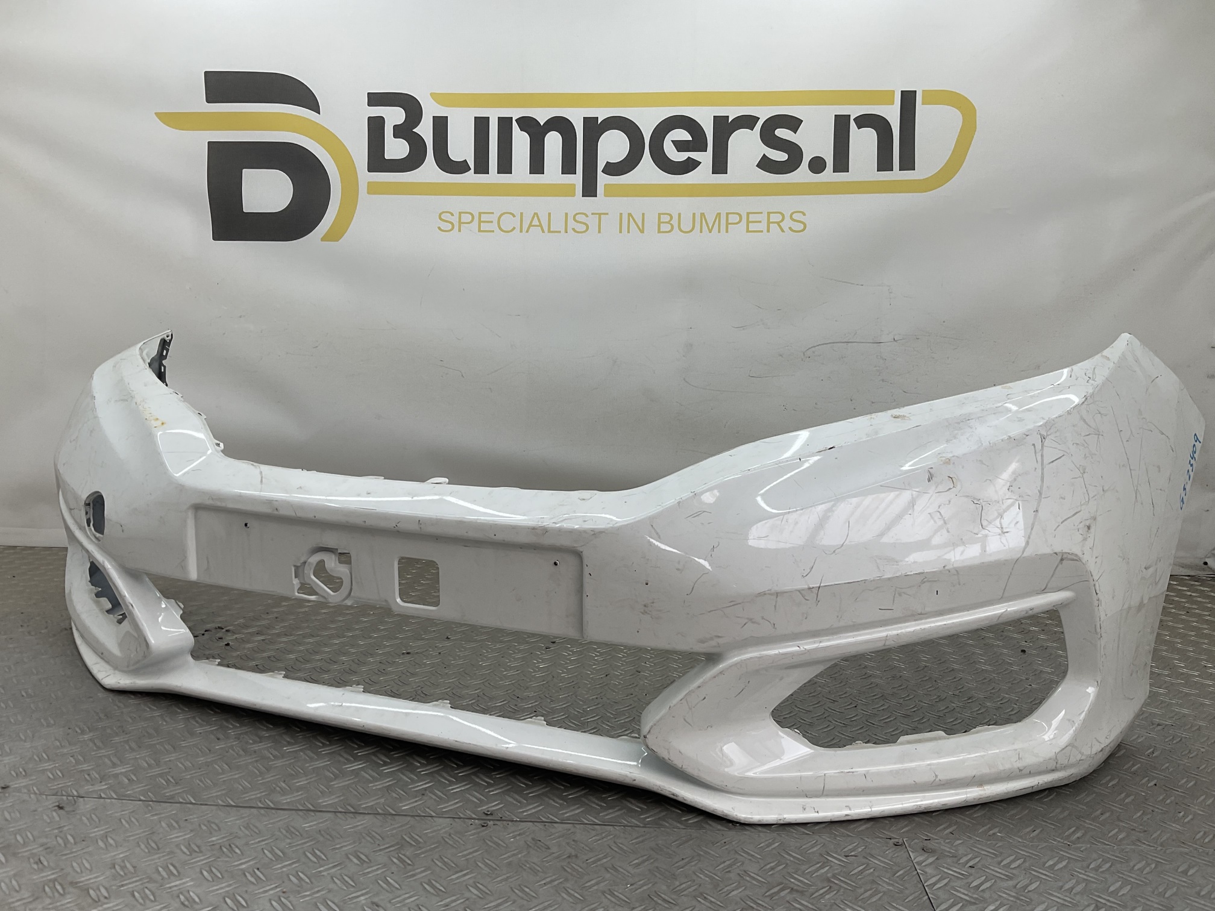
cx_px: 608
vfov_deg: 48.2
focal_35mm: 29
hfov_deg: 61.7
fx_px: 1018
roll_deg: -2.8
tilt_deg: -8.0
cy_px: 456
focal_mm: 3
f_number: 1.8
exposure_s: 1/175
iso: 16
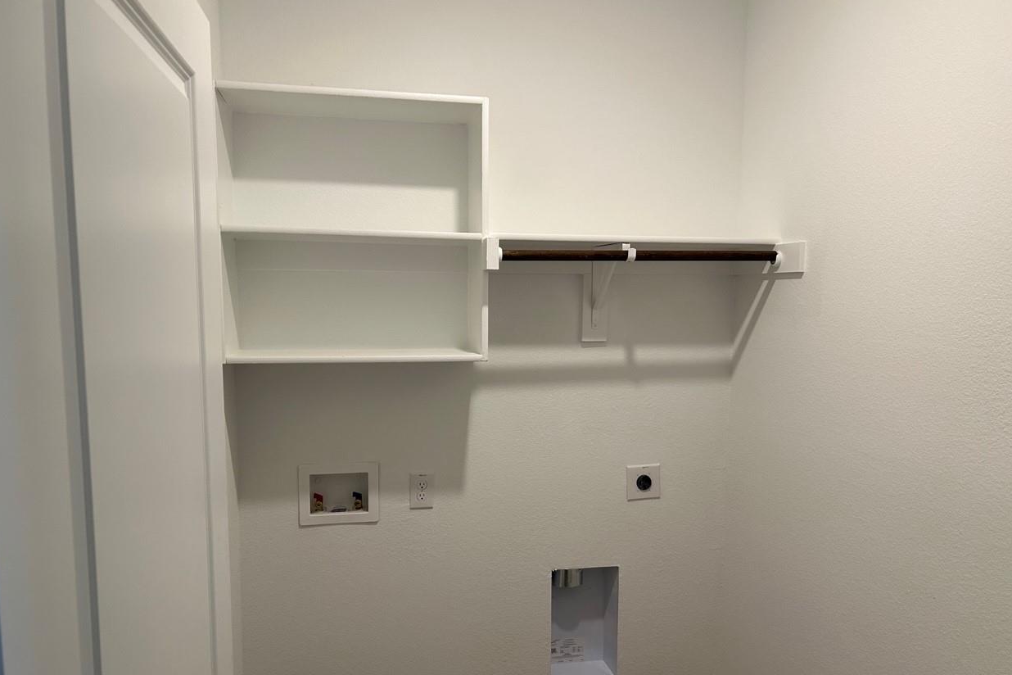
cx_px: 506
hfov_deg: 65.5
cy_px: 387
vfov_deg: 46.3
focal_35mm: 28
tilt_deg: -7.3
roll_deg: -0.6
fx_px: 787
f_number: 1.5
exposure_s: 1/120
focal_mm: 5.7
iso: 125
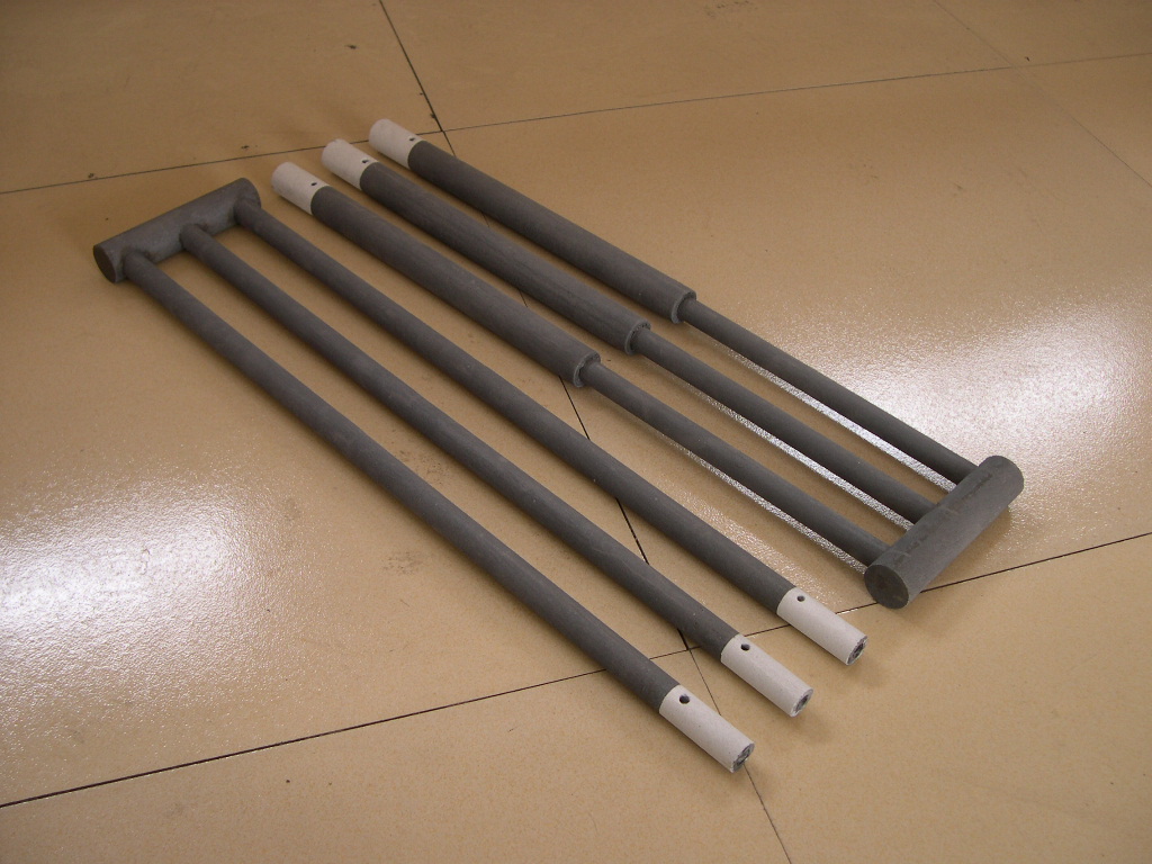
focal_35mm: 38
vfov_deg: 37.7
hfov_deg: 49.0
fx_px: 1265
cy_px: 432
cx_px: 576
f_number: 2.8
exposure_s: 1/8.7
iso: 100
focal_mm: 8
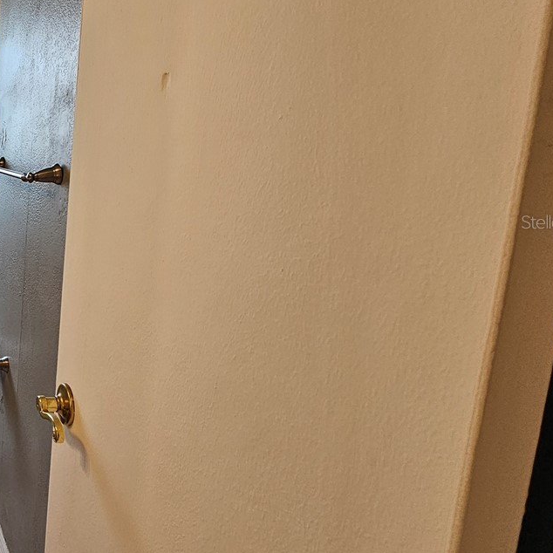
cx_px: -94
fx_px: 524
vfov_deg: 55.2
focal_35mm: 29
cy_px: 222
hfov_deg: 40.8
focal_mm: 2.2
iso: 64
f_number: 2.2
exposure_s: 1/60
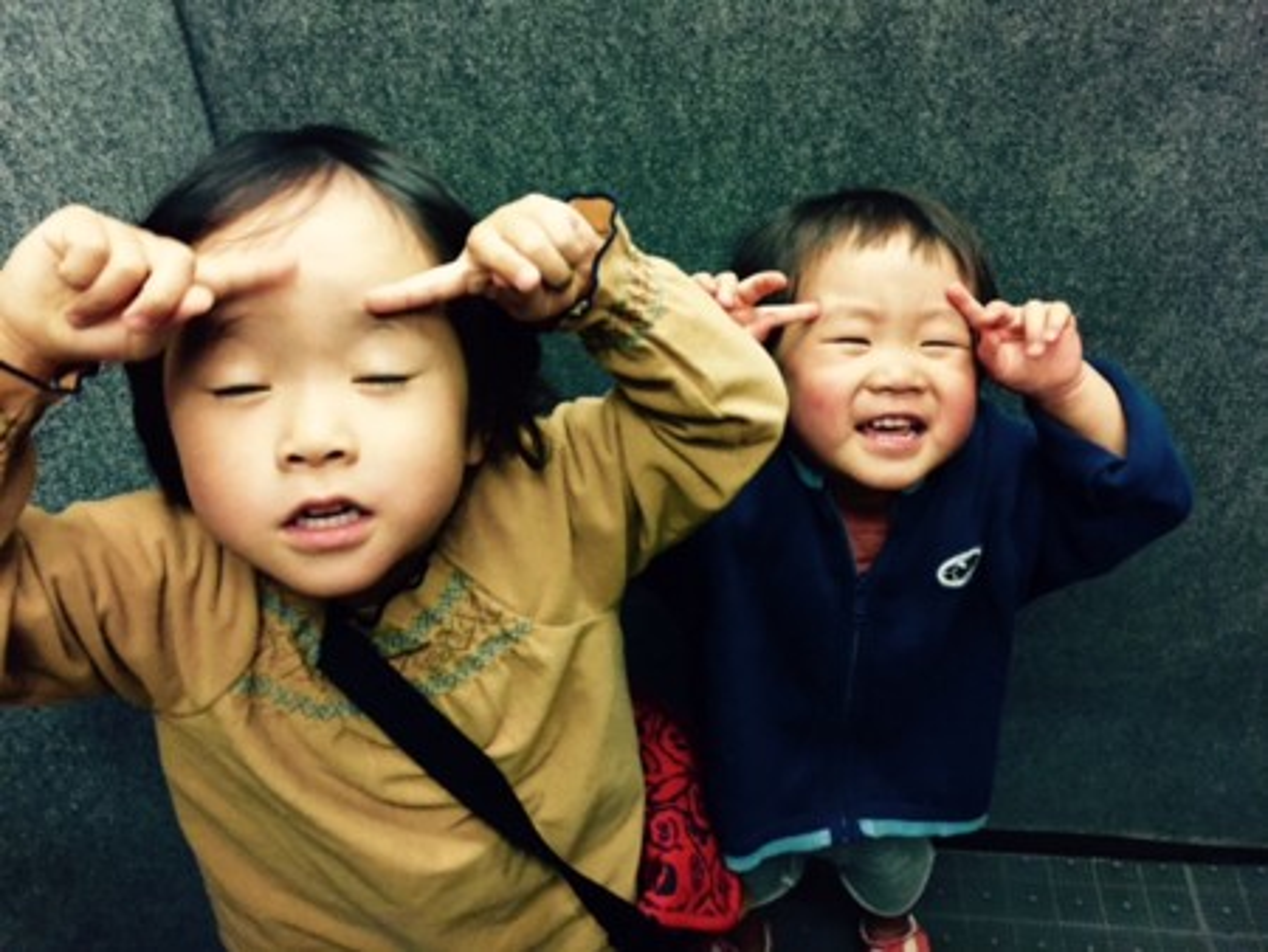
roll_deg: +3.4
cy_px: 476
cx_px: 634
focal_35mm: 29
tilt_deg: -37.1
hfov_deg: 61.6
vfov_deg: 48.3
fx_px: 1063
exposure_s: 1/20
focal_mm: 4.15
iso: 250
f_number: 2.2
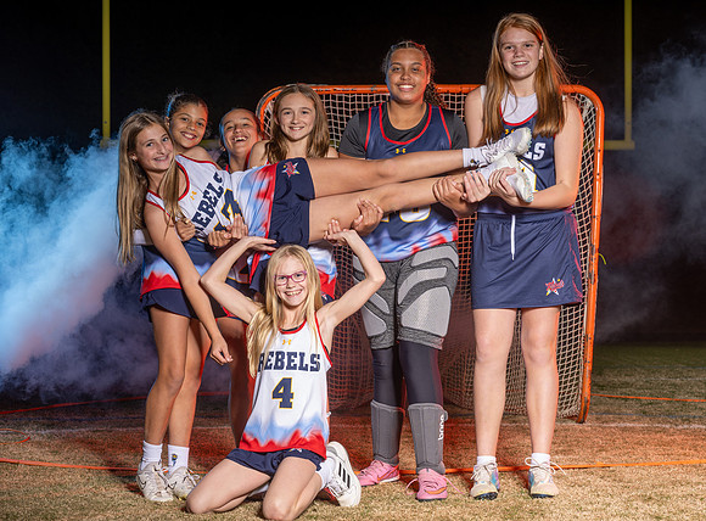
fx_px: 1624
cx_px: 401
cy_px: 254
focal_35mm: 80
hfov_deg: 24.5
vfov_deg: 18.2
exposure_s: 1/200
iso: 64
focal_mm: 73
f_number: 8
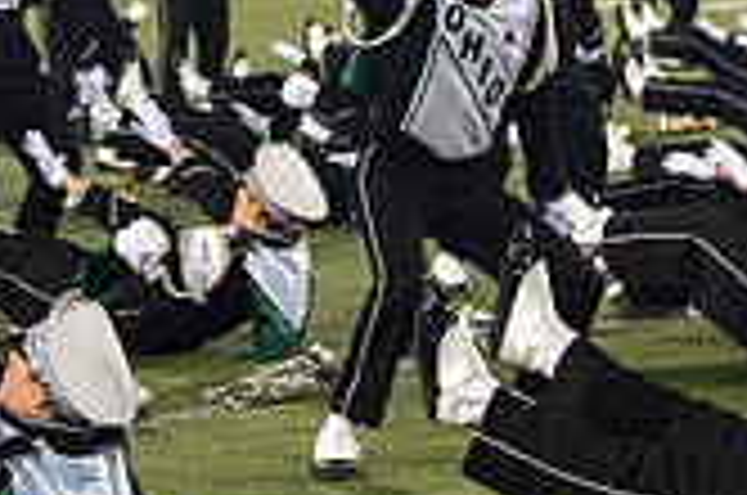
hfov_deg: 8.2
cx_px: 1300
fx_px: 5074
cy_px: -45
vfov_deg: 5.6
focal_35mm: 245
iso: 1000
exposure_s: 1/500
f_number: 2.8
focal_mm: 70
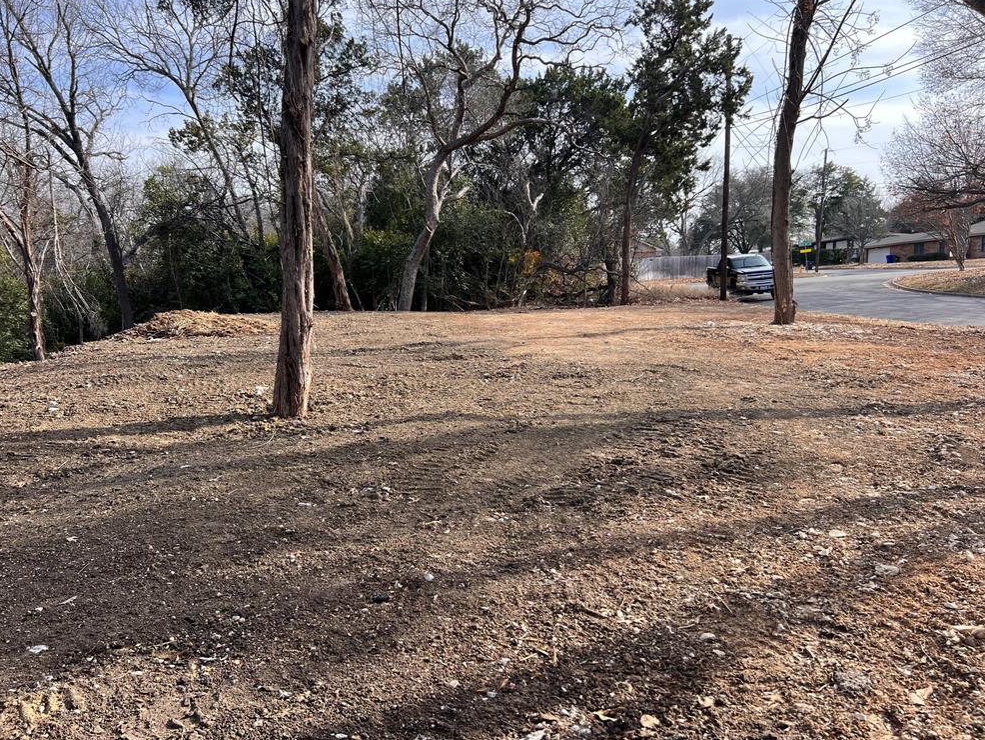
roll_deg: -0.5
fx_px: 768
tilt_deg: -5.1
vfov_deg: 51.4
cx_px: 489
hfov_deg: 65.3
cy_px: 358
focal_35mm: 27
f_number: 1.5
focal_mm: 5.7
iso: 50
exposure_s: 1/991
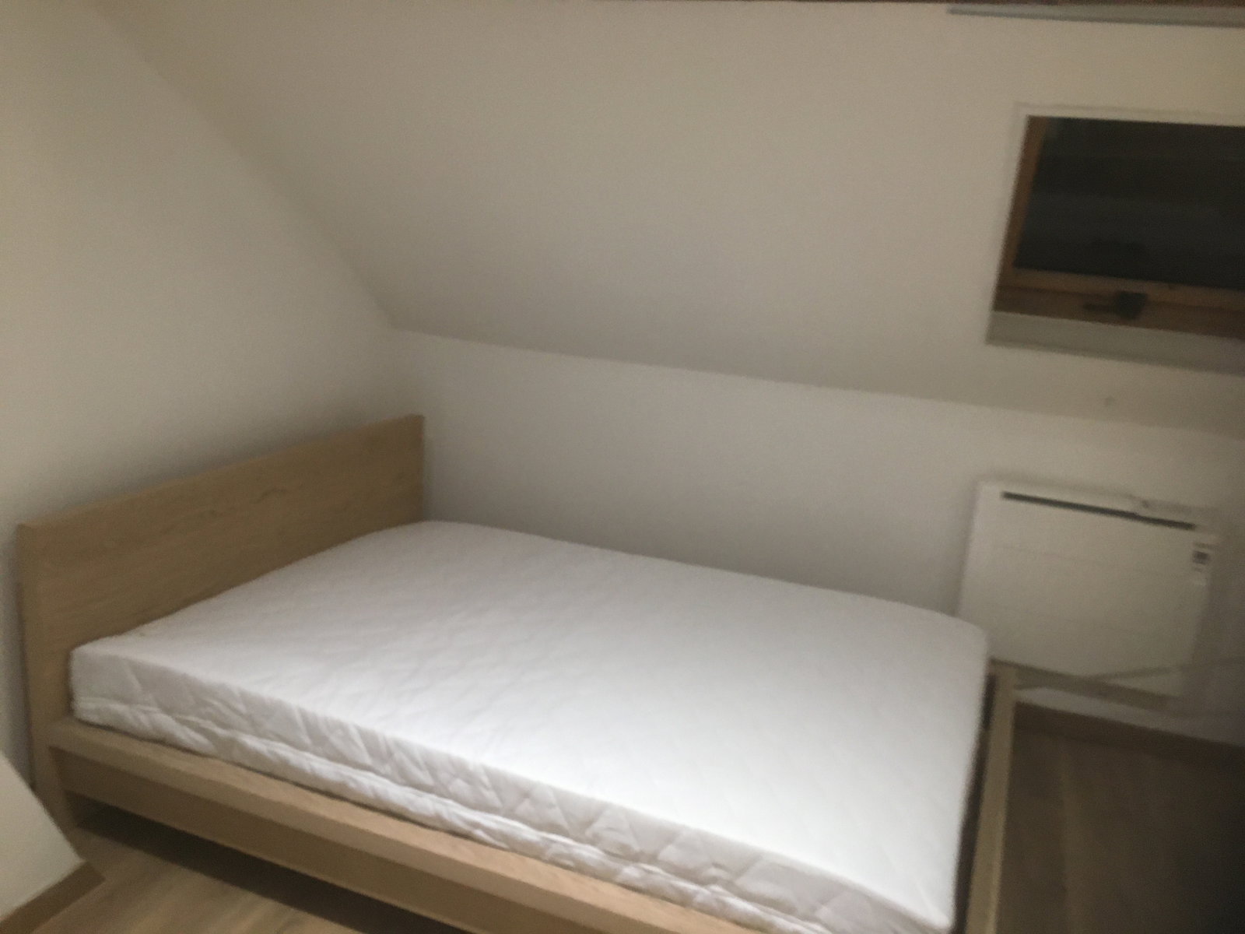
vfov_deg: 48.2
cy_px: 467
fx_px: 1043
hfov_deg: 61.7
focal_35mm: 29
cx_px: 622
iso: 160
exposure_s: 1/33
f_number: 2.2
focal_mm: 4.15
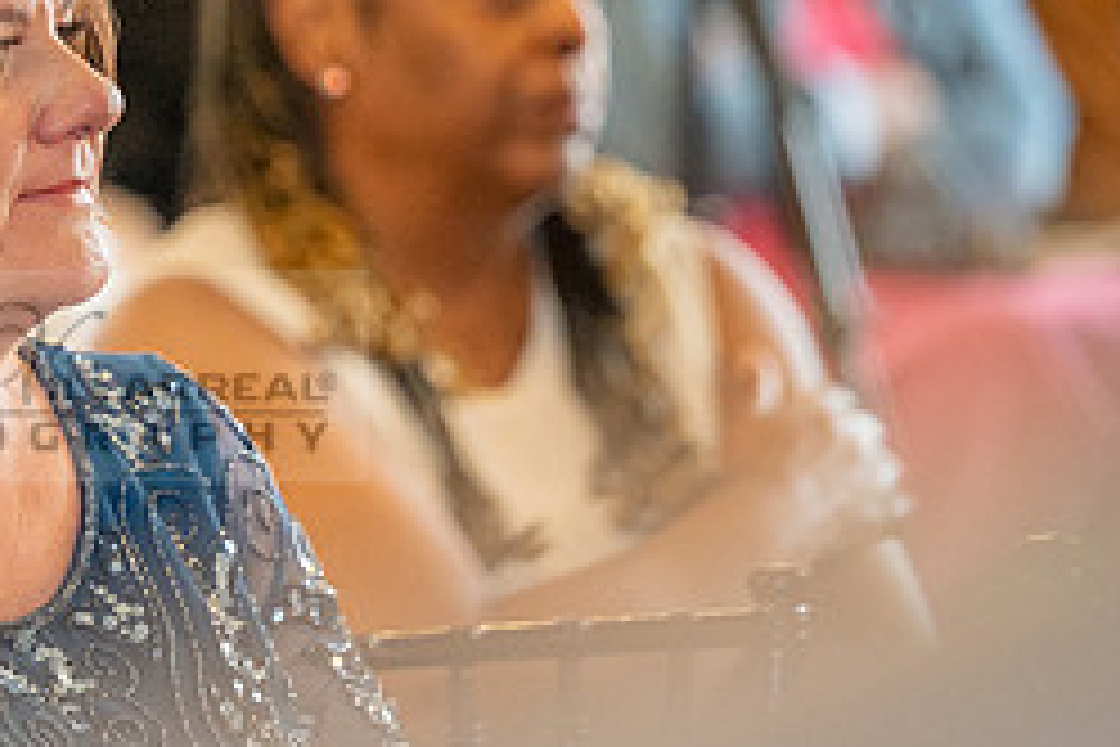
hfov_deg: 6.1
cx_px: -13
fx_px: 10515
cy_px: 376
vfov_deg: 4.1
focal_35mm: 338
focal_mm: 145
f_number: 2.8
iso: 1600
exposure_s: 1/125
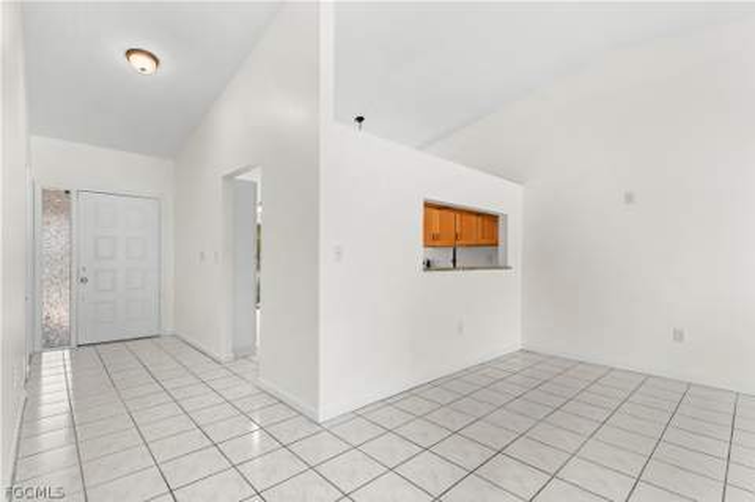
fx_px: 335
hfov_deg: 96.8
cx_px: 378
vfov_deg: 73.6
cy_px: 251
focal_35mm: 16
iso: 320
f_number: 10
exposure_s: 1/5
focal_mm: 16
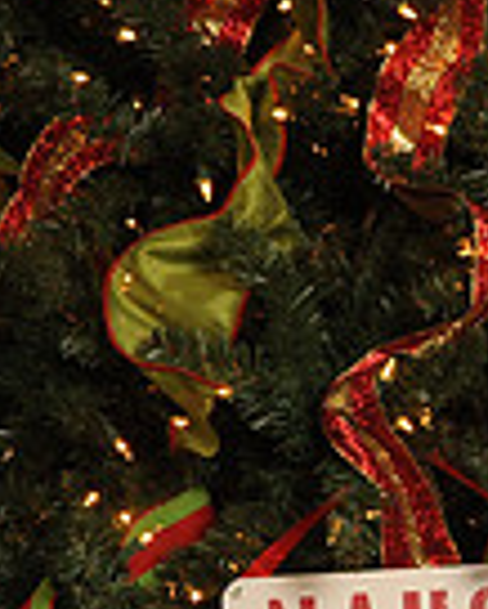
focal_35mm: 128
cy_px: 510
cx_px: 1213
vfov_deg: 14.9
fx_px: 2308
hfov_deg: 10.3
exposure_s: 1/125
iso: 1000
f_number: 5
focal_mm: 32
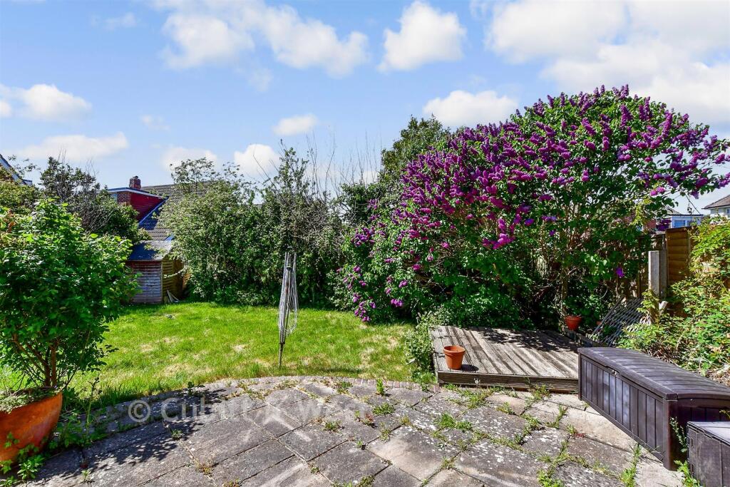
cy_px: 244
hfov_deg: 100.4
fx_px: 304
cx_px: 365
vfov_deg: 77.3
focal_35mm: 15
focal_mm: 10
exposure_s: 1/320
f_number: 8
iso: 250
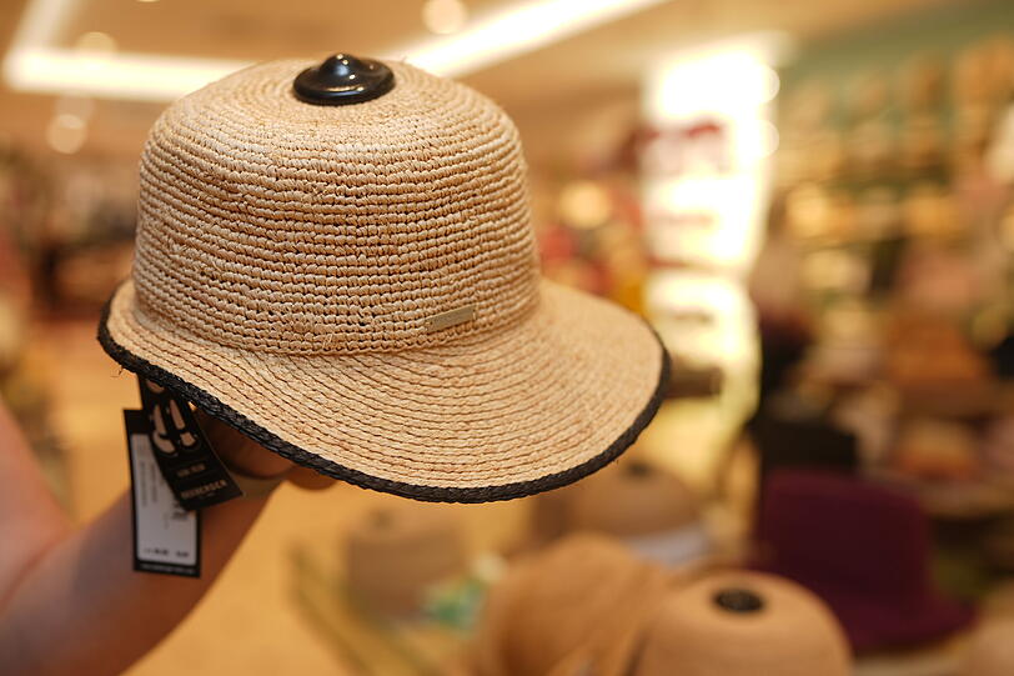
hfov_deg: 54.4
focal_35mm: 35
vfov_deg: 37.8
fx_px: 986
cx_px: 507
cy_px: 338
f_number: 2
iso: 50
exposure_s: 1/60
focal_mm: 35
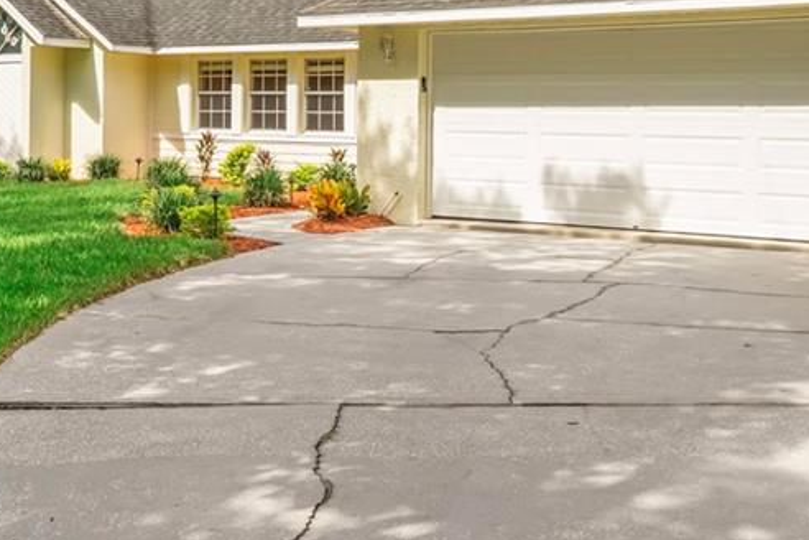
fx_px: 1205
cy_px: 135
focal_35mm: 54
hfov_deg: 37.0
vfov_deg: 24.9
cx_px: 317
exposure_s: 1/3200
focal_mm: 11
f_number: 9
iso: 250
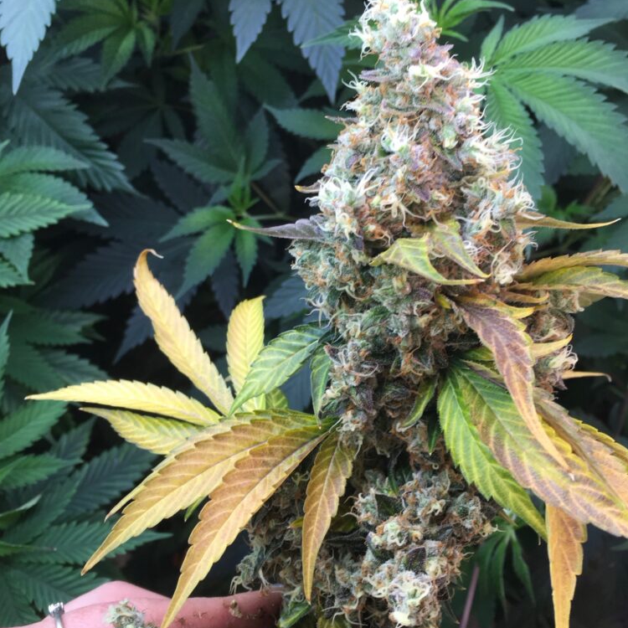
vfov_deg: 47.2
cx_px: 308
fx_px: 718
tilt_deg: -66.7
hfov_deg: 47.2
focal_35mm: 35
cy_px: 306
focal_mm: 4.15
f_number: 2.2
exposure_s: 1/120
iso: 32
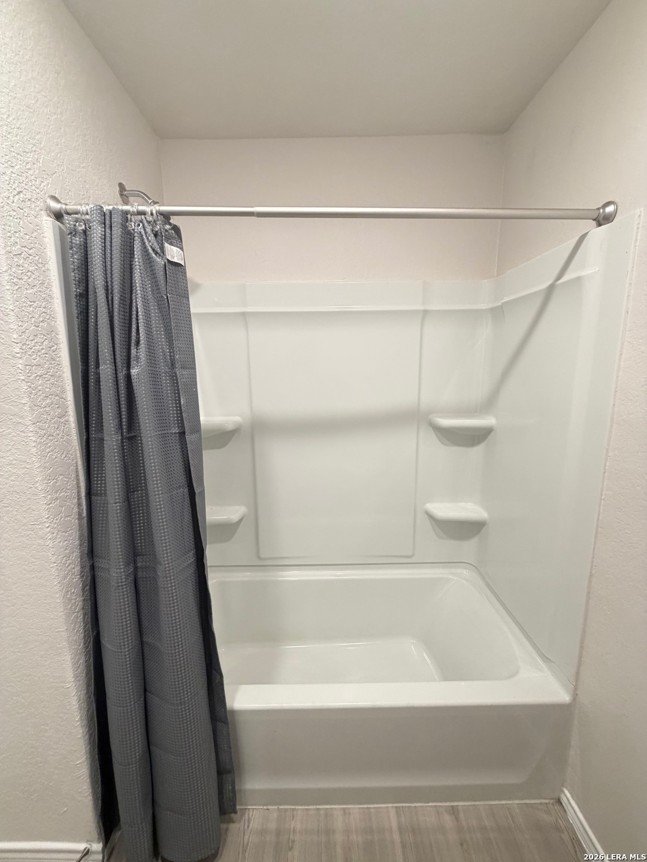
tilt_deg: -9.8
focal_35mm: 14
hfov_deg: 85.7
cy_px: 431
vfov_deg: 102.1
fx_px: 349
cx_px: 324
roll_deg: +1.1
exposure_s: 1/60
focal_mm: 2.22
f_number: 2.2
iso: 200
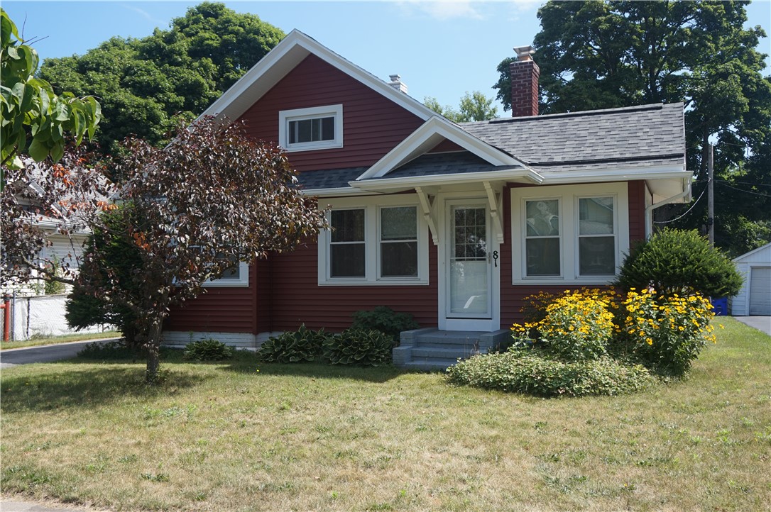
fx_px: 738
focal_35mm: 34
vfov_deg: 38.3
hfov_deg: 55.1
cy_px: 256
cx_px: 386
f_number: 6.3
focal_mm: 23
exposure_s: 1/250
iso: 100
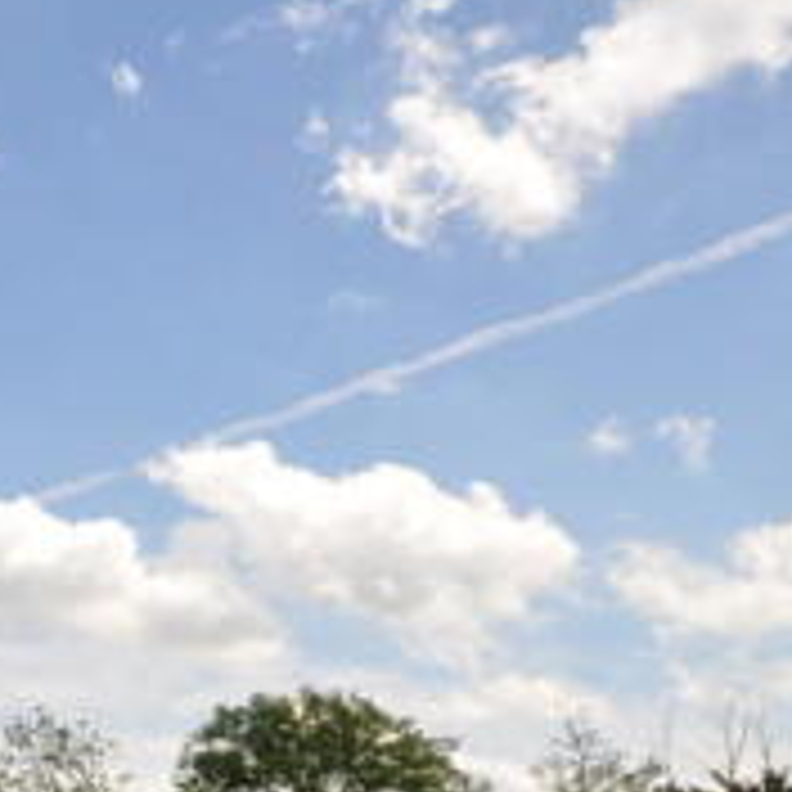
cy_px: 810
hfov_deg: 24.3
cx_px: -356
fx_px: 1475
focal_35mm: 57
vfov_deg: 28.1
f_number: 13
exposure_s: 1/200
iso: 200
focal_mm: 12
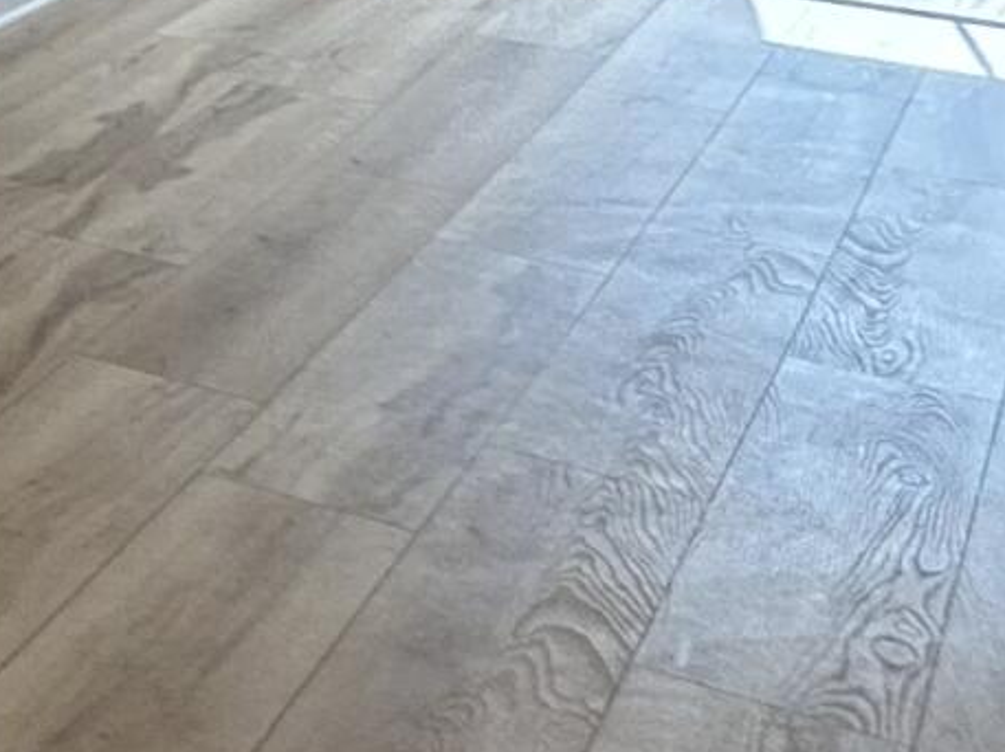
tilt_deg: -7.3
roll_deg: -2.2
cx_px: -1834
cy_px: -303
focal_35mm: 92
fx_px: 2669
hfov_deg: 12.3
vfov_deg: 15.1
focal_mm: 2.22
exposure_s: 1/120
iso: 50
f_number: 2.2
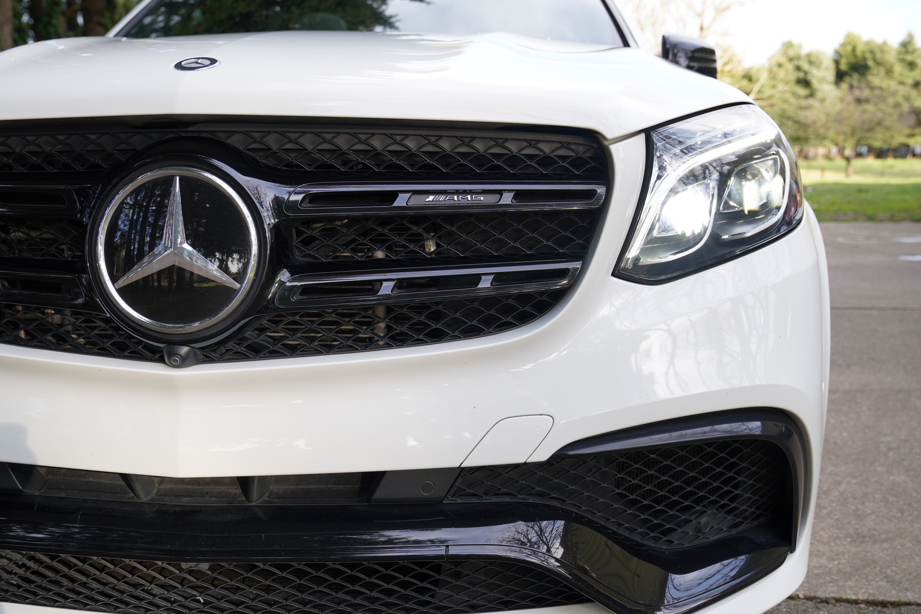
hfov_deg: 57.2
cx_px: 447
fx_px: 844
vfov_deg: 40.0
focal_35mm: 33
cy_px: 315
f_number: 4.5
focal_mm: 32
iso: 100
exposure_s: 1/80
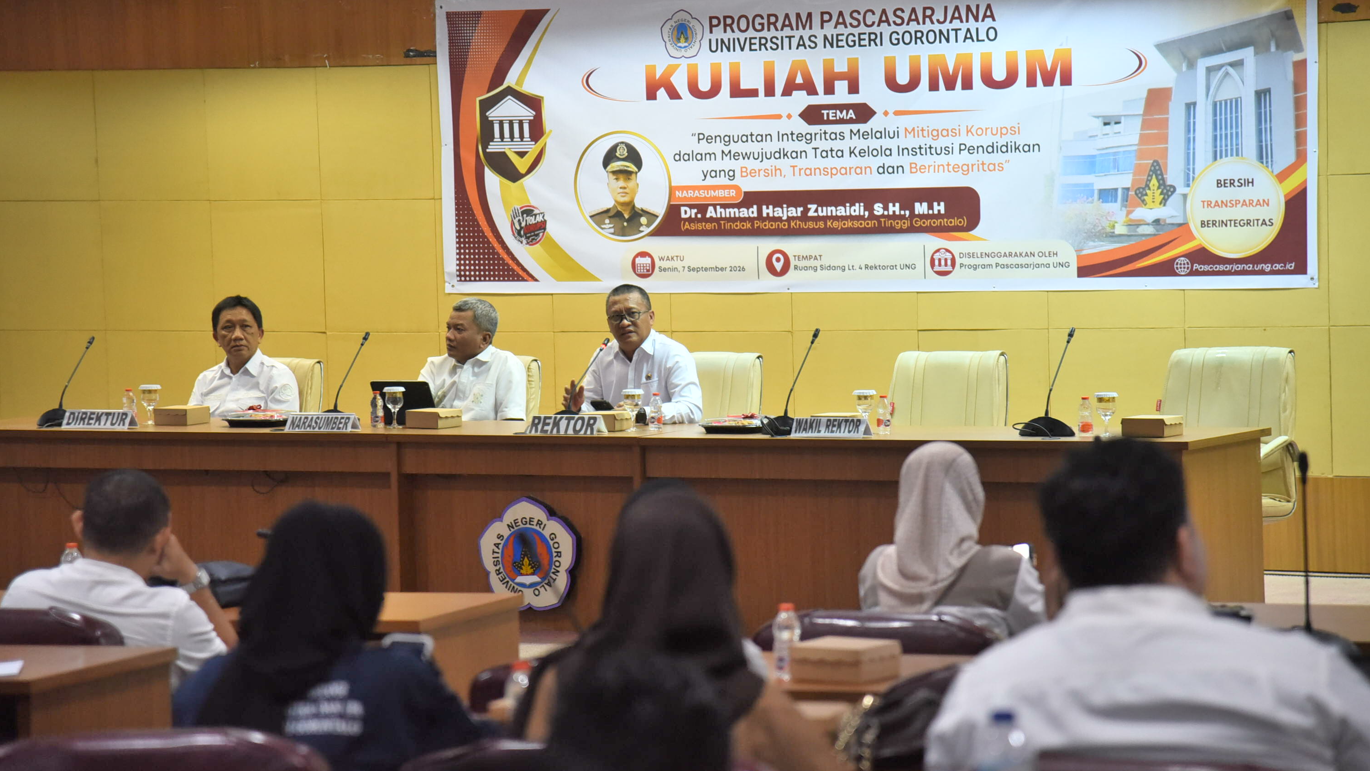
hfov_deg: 17.0
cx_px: 685
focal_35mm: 126
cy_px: 370
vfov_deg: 9.6
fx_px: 4577
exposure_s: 1/200
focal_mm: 120
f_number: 4
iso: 2800
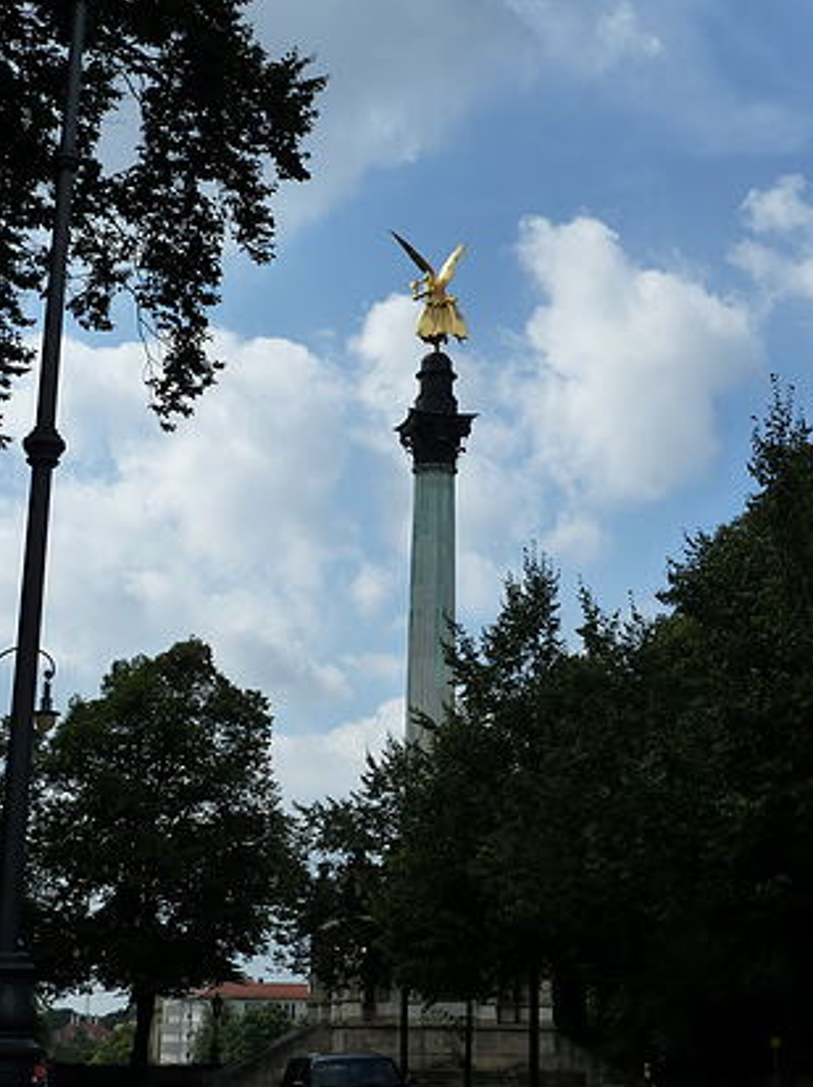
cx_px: 435
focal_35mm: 60
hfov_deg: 24.4
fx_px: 1882
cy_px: 503
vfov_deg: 32.2
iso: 125
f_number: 5.6
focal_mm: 9.1
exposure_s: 1/640
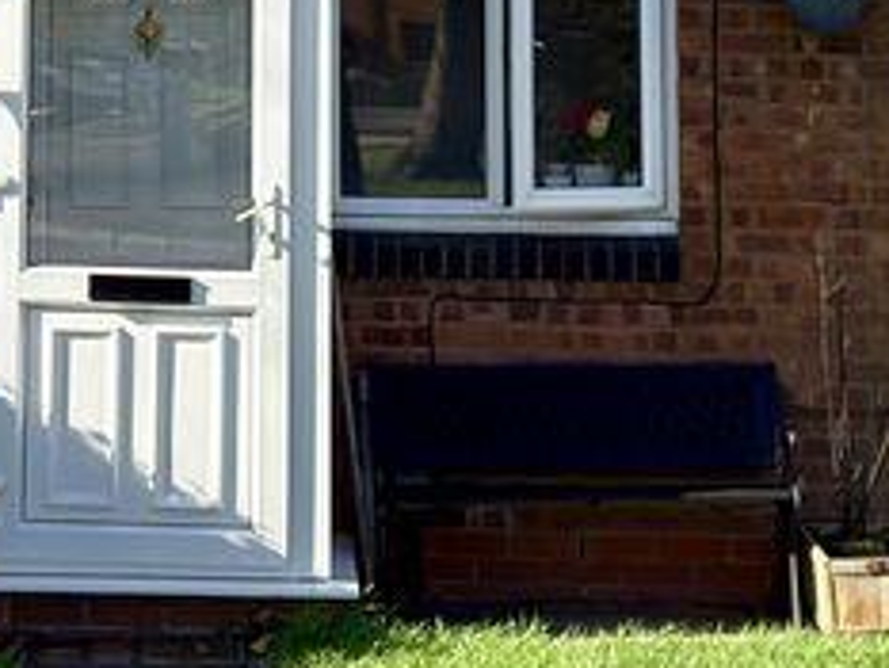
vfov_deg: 9.9
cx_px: 130
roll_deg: +0.7
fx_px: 3726
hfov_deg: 13.5
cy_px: -389
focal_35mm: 145
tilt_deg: +5.9
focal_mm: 6.76
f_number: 1.78
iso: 64
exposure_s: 1/1876
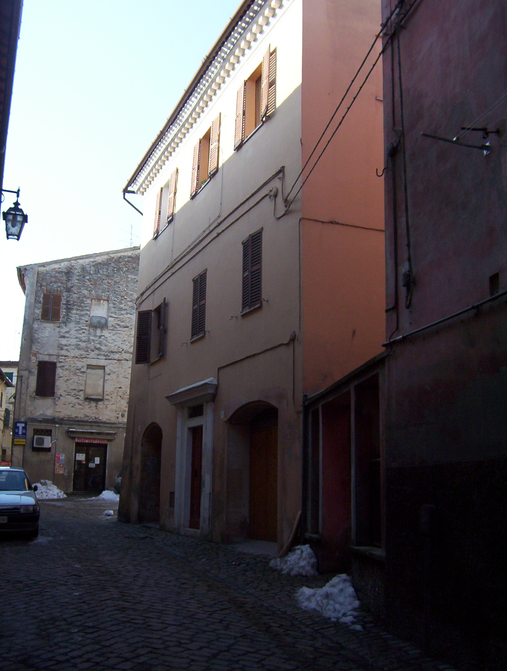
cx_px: 254
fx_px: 700
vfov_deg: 51.2
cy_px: 336
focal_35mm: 36
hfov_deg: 39.8
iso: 100
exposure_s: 1/910
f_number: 2.76
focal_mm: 5.54
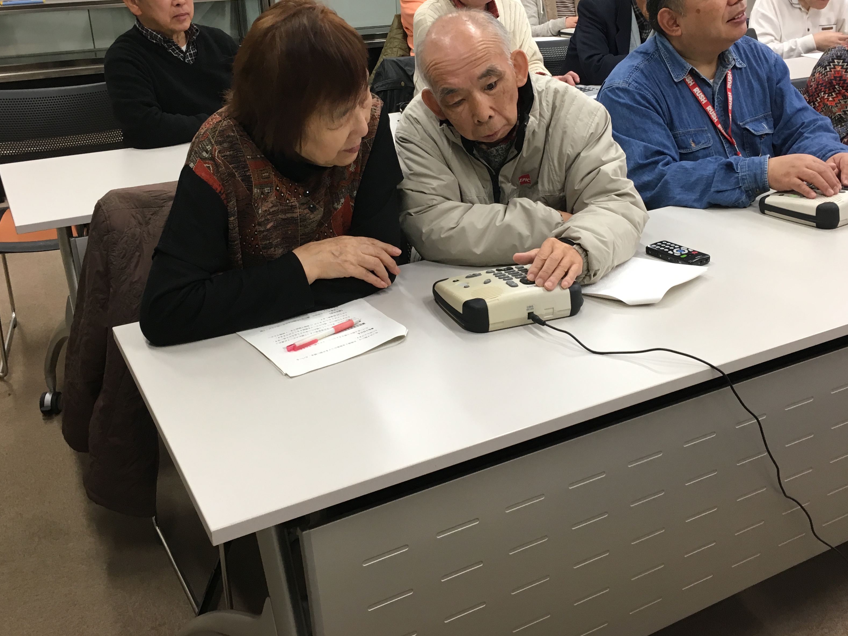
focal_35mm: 37
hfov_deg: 50.1
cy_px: 238
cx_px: 451
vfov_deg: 38.4
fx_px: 906
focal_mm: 4.15
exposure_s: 1/30
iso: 64
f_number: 2.2
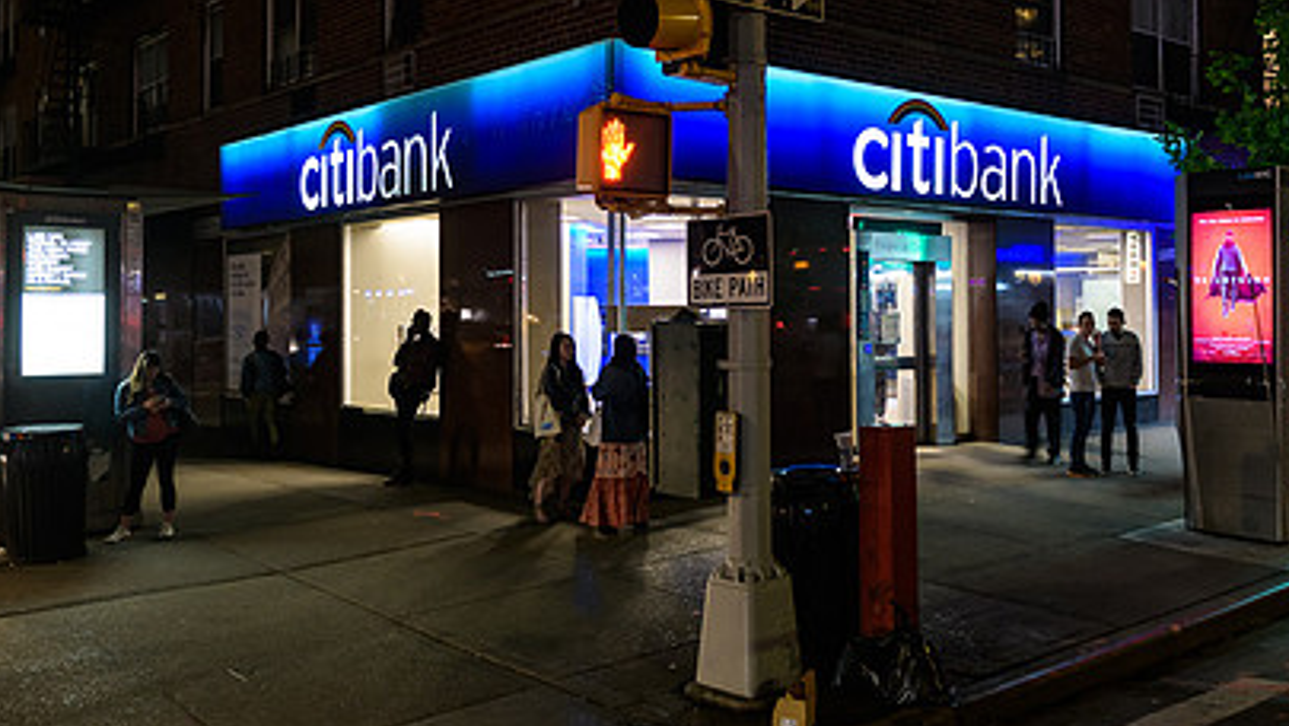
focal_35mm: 36
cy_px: 279
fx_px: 1231
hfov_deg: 55.0
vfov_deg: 32.7
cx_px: 751
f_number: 3.2
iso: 400
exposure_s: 1/15
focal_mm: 24
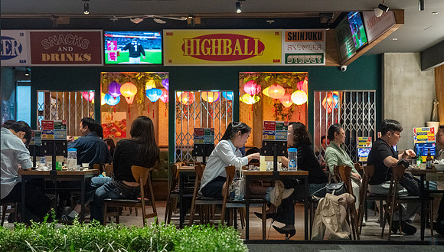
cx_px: 208
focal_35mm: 69
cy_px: 158
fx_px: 813
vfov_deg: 17.6
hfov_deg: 30.5
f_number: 4
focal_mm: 62
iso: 5000
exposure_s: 1/125
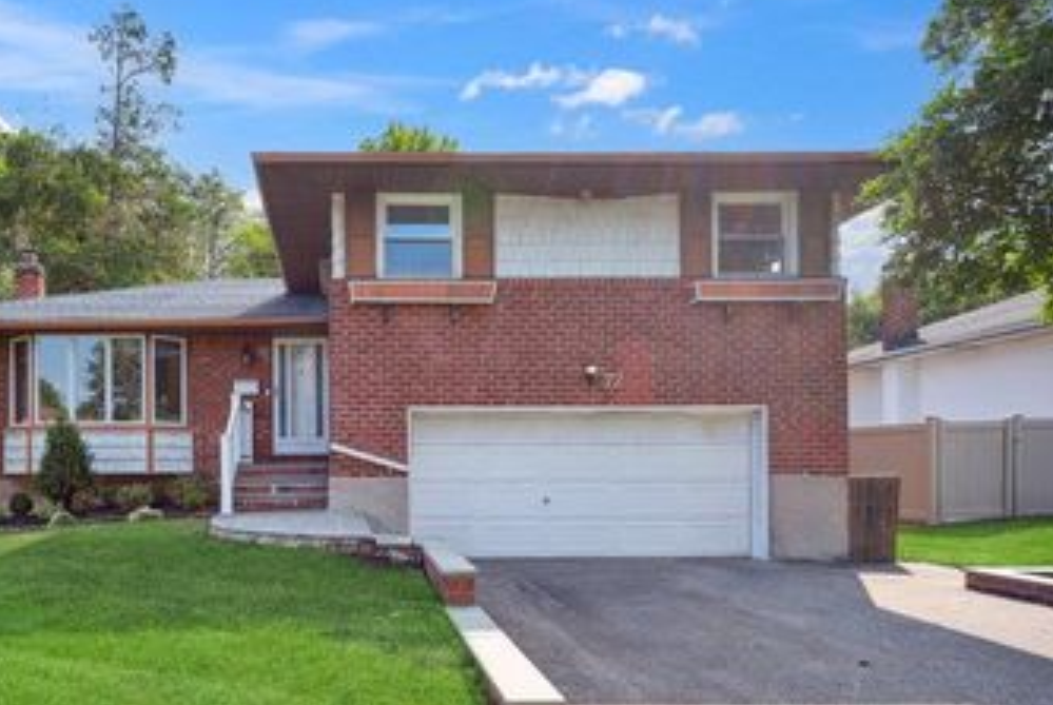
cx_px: 329
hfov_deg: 70.9
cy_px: 477
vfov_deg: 52.1
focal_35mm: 24
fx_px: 703
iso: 100
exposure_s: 1/200
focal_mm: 16
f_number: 5.6
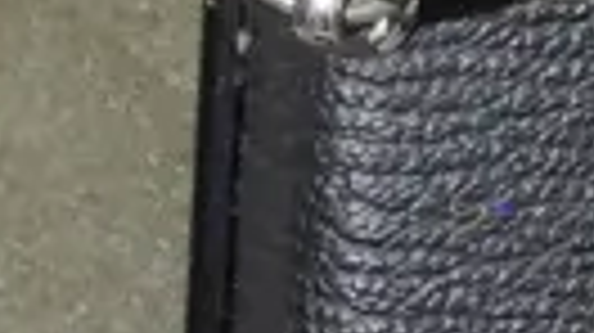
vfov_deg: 2.7
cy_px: 418
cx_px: 1089
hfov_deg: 4.7
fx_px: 7176
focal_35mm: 456
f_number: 5.3
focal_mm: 27
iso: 1600
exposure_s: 1/60
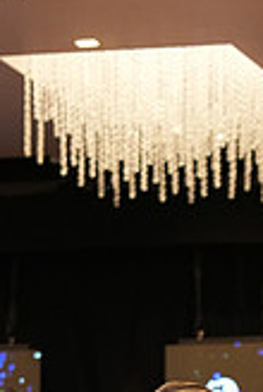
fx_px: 3655
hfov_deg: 4.1
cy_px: 681
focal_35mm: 335
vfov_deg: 6.0
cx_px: 35
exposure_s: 1/200
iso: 2500
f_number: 4
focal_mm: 95
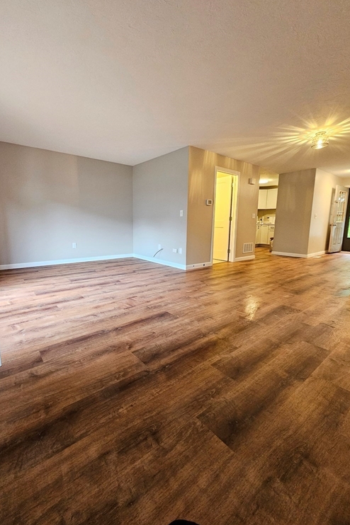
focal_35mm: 14
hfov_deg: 80.9
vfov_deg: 104.2
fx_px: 204
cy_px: 255
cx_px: 159
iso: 400
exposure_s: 1/60
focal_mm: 2.2
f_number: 2.2
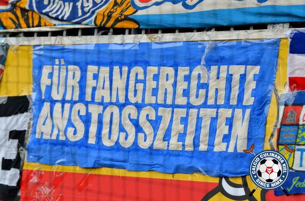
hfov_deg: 12.3
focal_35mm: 168
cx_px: 152
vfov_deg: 8.1
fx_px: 1420
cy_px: 100
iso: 400
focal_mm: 112
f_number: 4
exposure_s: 1/1000
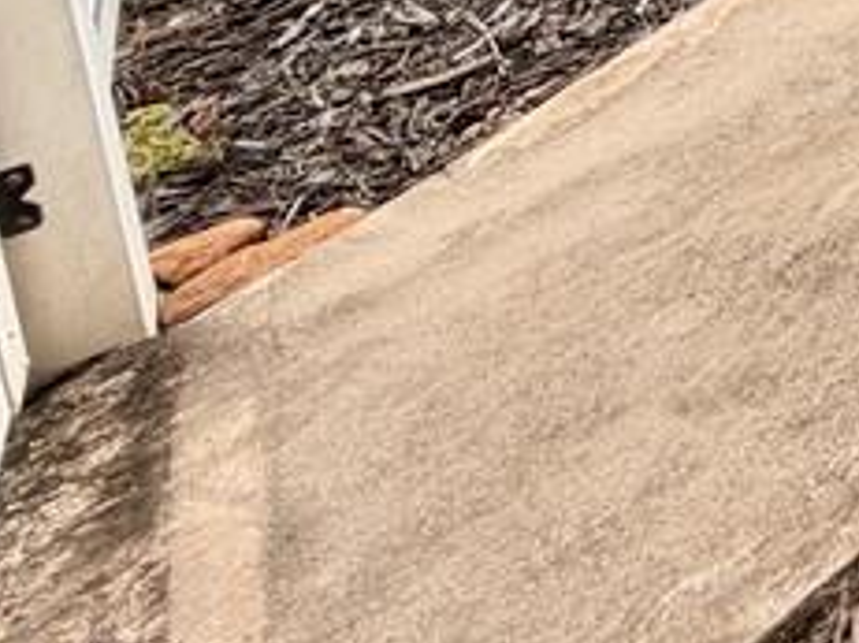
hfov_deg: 17.2
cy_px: -688
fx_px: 1538
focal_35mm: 62
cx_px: 1874
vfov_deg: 16.8
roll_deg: +0.6
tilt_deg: -9.5
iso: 32
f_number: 2.2
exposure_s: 1/928
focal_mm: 2.22
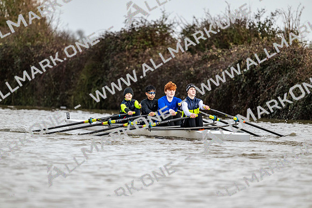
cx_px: 156
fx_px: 3467
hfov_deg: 5.2
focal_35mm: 400
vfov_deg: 3.4
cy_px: 104
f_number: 4.5
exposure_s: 1/1600
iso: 1400
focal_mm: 400
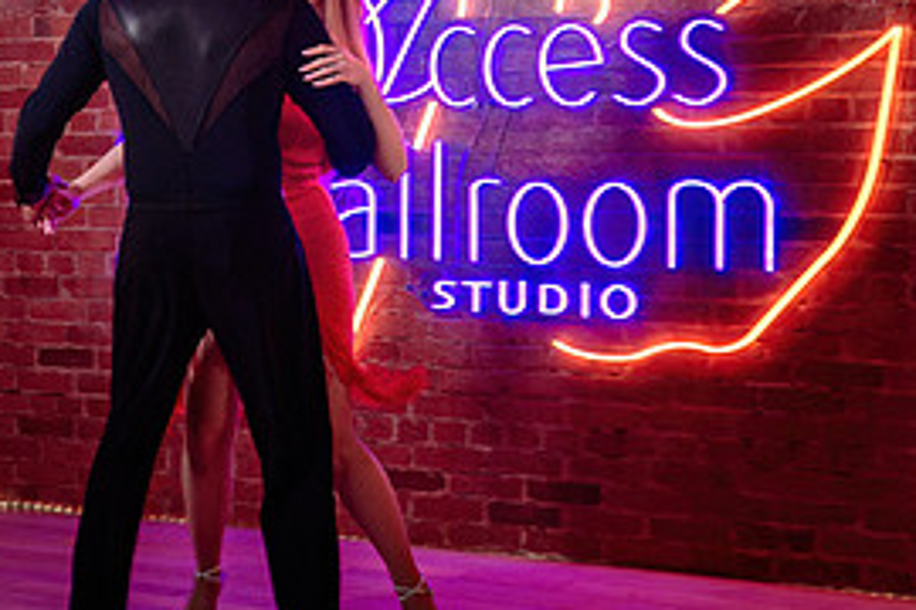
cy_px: 231
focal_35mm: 83
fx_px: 2112
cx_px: 192
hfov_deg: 24.1
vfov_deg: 16.4
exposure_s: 1/100
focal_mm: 36
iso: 640
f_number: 2.8
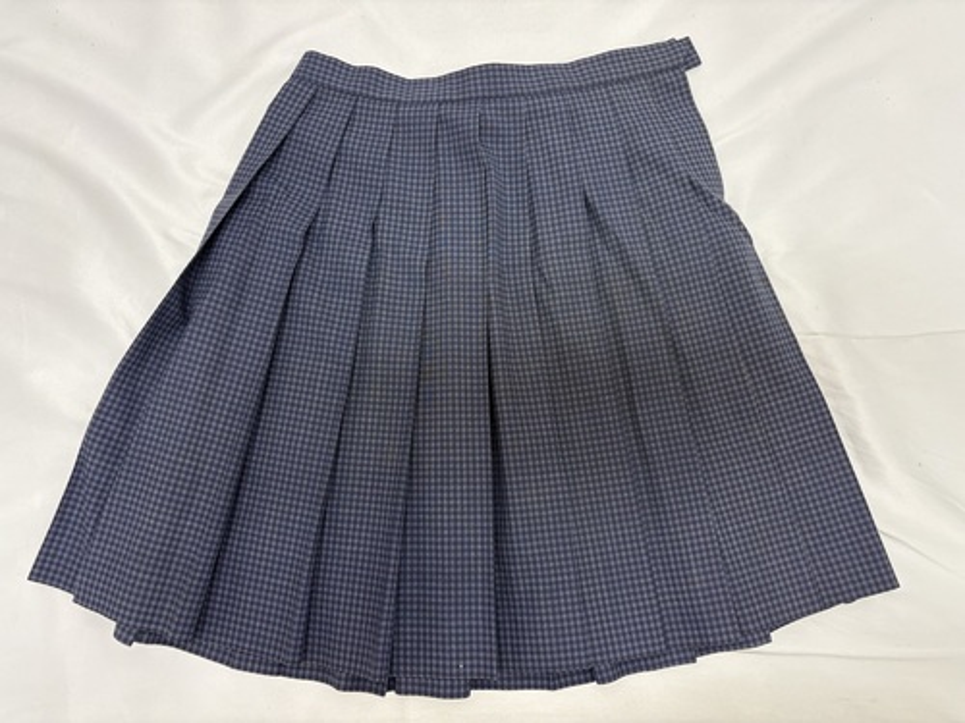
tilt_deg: -82.4
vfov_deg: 53.1
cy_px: 362
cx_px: 482
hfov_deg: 67.3
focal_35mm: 26
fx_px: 725
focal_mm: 5.96
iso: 80
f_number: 1.6
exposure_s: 1/50
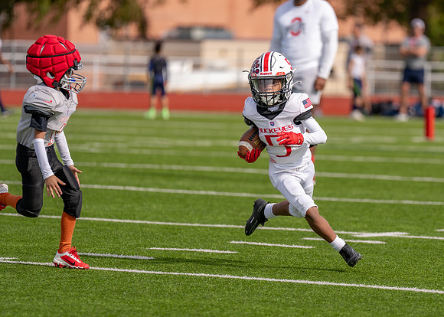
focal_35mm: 297
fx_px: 3748
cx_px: 290
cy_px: 159
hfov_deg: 6.8
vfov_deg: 4.8
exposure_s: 1/3200
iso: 160
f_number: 2.8
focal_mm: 200
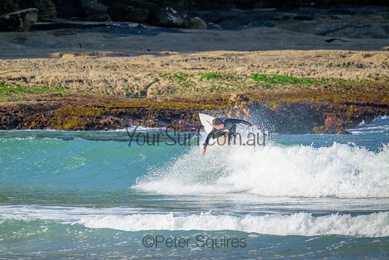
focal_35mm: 800
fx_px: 8646
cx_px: 194
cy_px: 130
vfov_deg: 1.7
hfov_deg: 2.6
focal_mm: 800
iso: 2800
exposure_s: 1/1250
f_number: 11
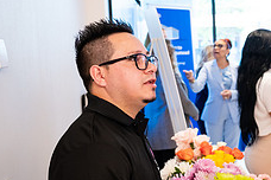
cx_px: 304
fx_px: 534
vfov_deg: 19.2
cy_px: 107
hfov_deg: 26.1
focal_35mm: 71
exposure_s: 1/200
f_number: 3.2
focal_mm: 26
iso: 1600
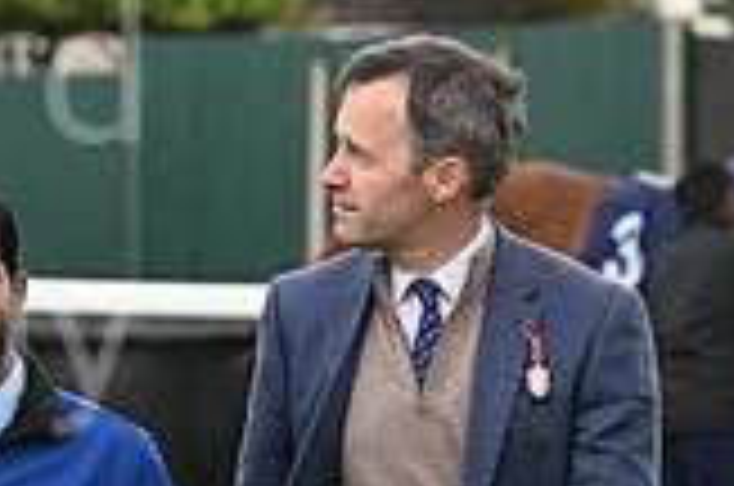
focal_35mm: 553
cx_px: -432
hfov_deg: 3.7
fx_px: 11253
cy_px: 110
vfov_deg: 2.5
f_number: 5.6
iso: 800
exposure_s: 1/800
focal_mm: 155
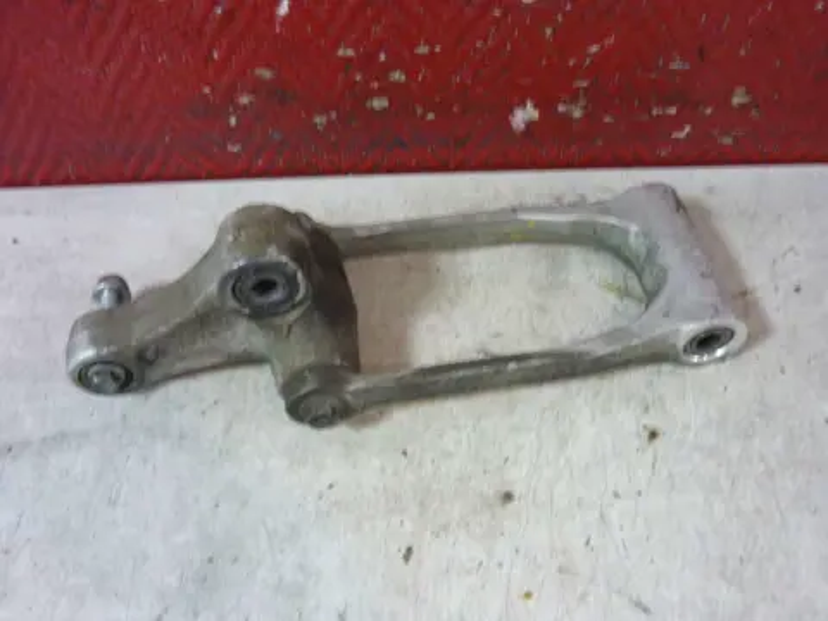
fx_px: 861
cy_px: 310
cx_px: 414
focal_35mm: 36
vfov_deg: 39.7
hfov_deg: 51.4
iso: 400
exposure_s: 1/8
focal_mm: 5.9
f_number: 2.9
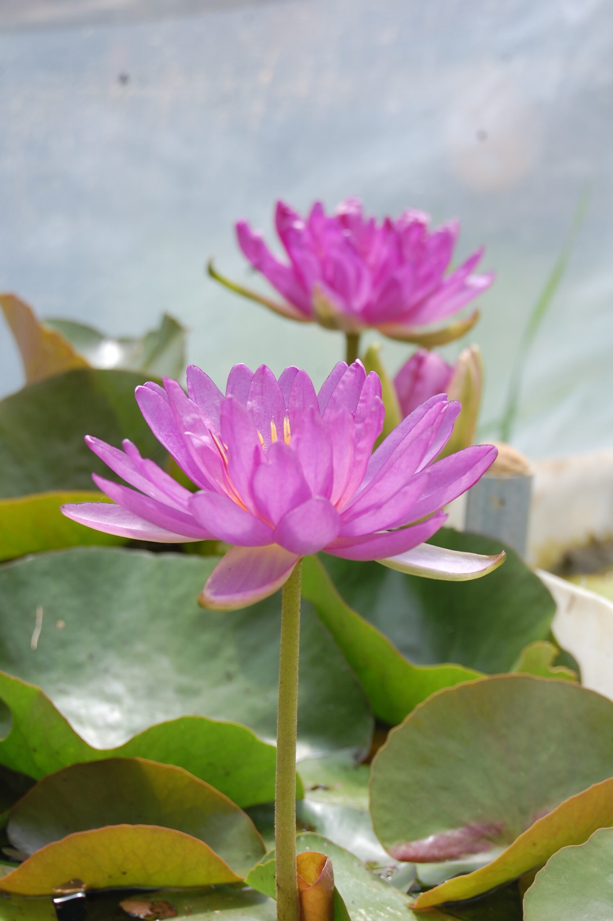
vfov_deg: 24.6
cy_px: 460
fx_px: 2111
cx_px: 306
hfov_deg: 16.5
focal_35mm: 82
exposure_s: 1/250
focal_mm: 55
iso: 200
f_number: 8
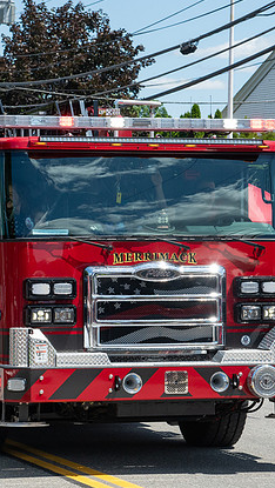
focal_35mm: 135
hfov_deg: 9.0
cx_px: 111
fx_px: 1747
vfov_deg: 15.9
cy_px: 244
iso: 400
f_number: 9
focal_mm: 66
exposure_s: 1/1000
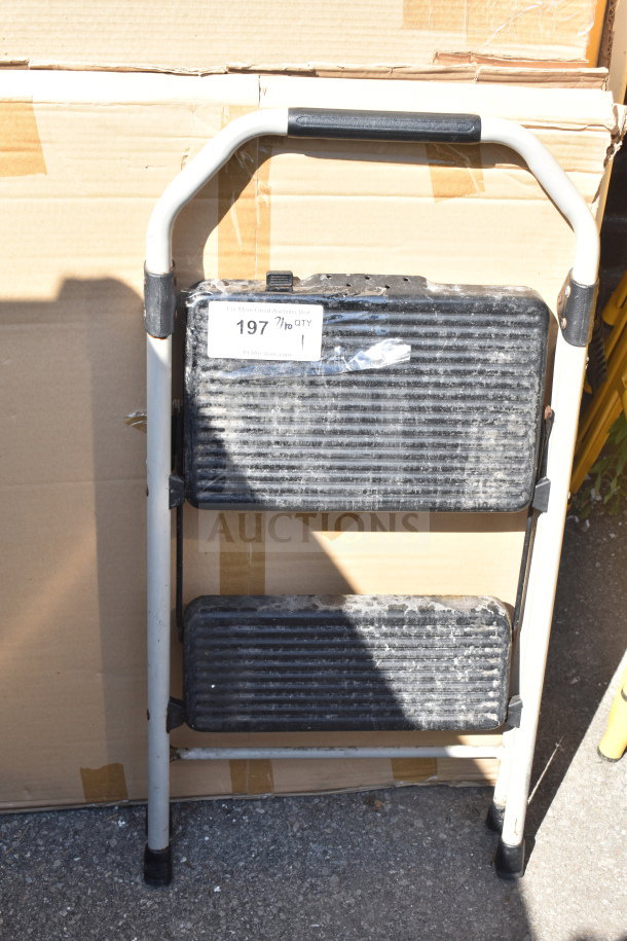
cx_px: 314
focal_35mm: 48
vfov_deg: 41.1
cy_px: 470
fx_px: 1254
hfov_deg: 28.1
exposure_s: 1/200
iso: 200
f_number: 7.1
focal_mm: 32
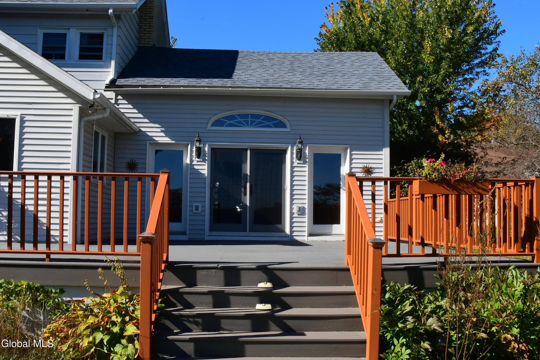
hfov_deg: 53.1
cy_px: 180
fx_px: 540
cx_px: 270
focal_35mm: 36
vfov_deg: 36.9
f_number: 20
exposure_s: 1/160
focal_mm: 18
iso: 500
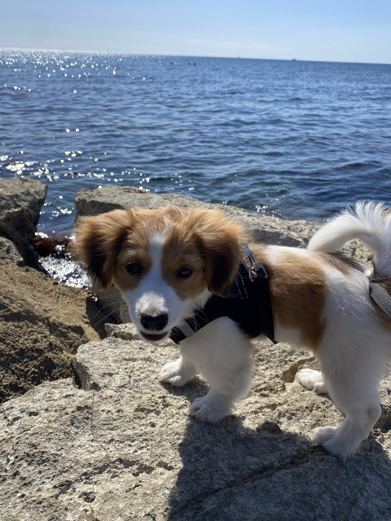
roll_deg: -1.7
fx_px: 392
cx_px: 196
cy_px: 260
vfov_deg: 67.3
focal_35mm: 26
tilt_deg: -26.8
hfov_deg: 53.1
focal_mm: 4.25
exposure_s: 1/3205
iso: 32
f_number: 1.8
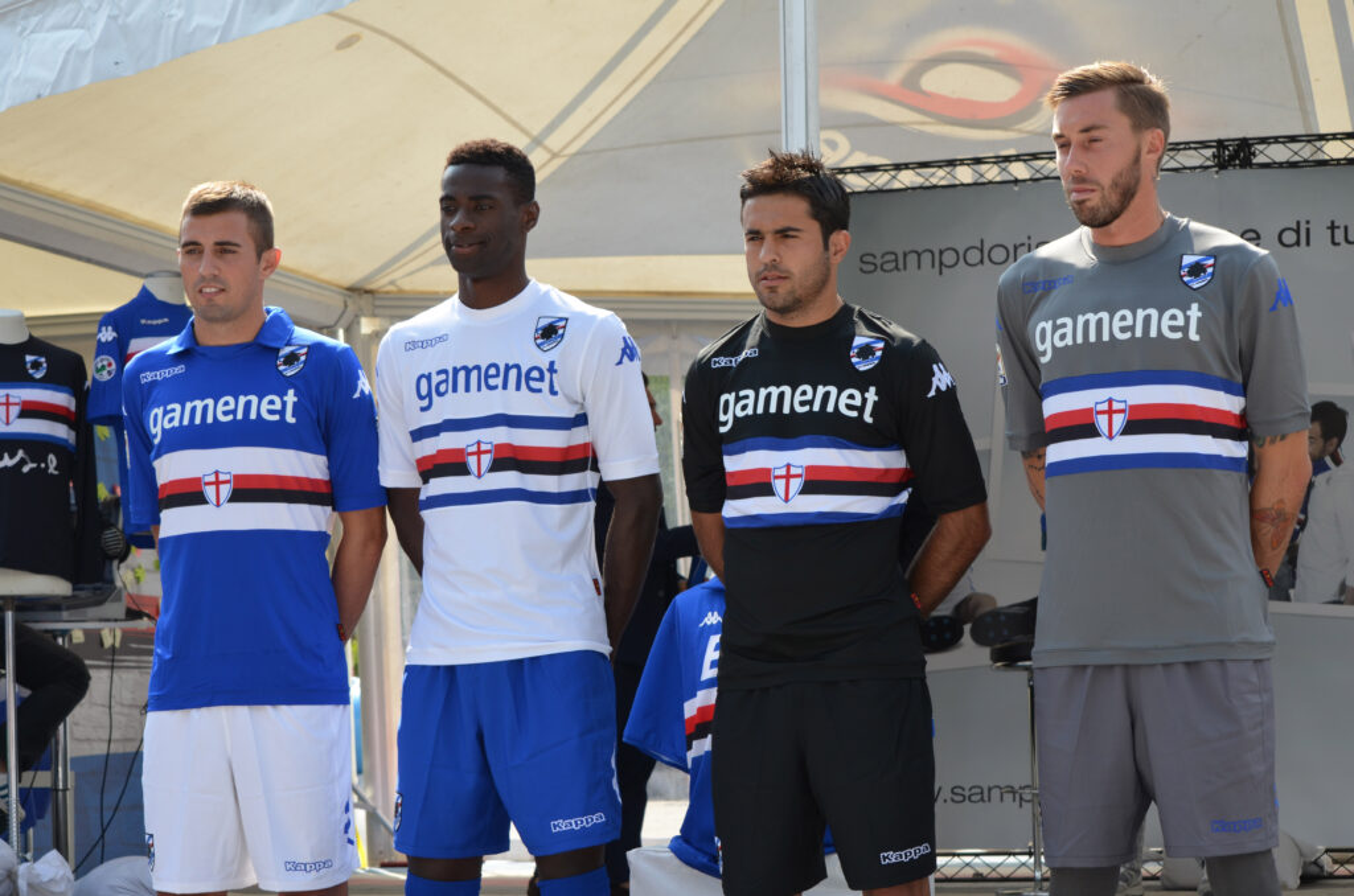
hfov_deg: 24.7
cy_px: 448
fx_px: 3096
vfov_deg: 16.5
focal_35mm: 82
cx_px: 677
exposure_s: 1/250
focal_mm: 55
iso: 200
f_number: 8
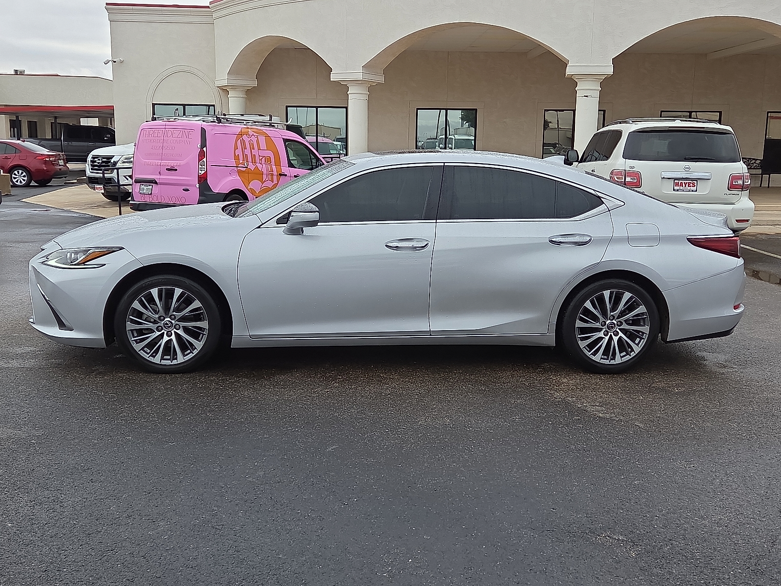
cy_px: 293
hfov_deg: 50.1
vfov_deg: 38.7
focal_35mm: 37
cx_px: 390
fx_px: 835
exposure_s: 1/345
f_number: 1.8
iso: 25
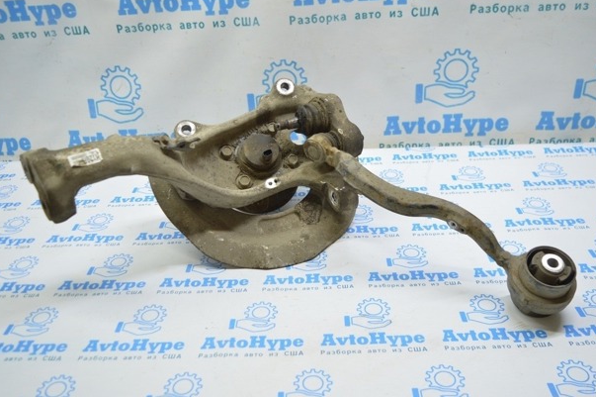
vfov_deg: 37.8
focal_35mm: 35
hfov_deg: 54.5
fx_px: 579
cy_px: 188
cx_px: 292
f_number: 3.8
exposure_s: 1/50
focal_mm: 22
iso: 400
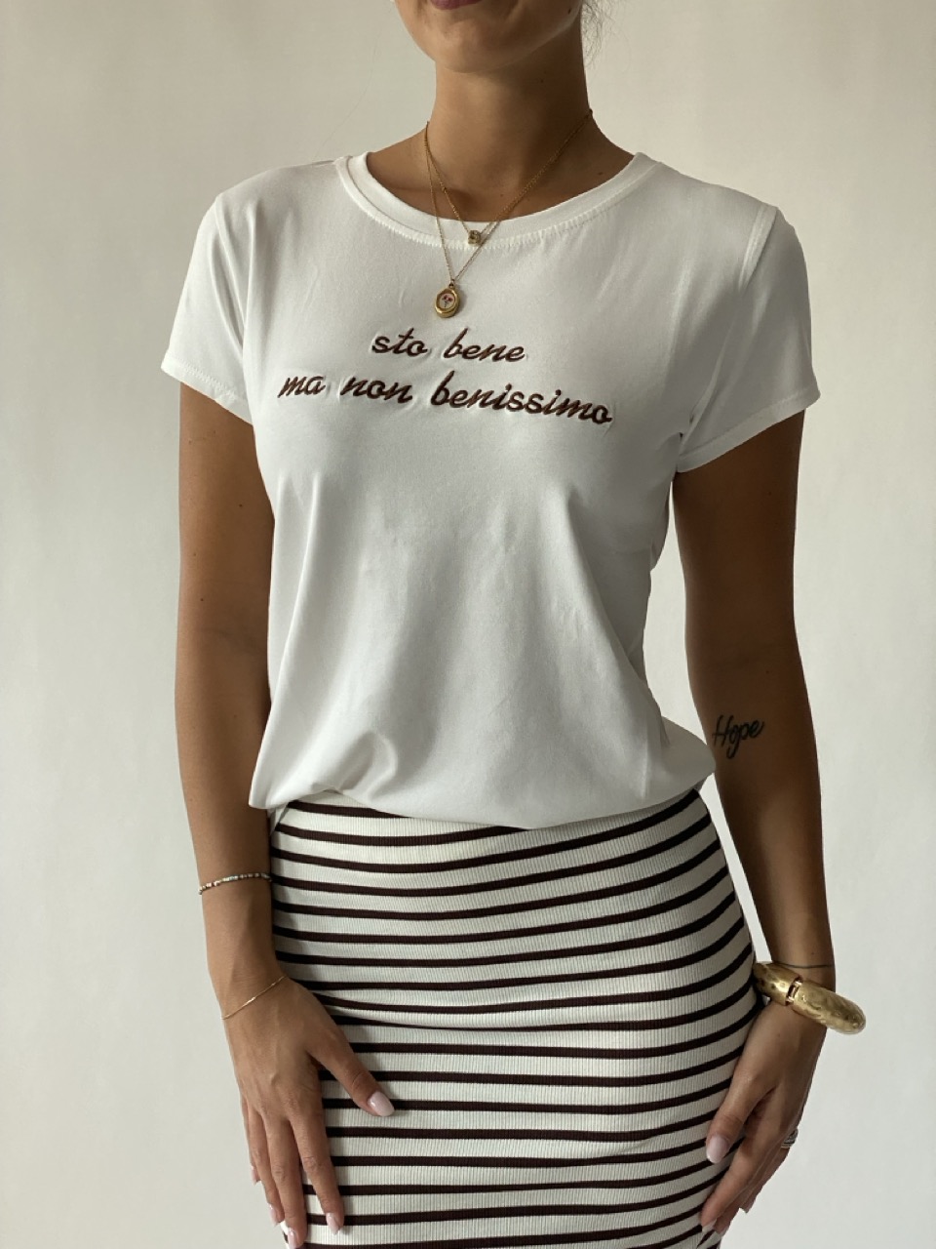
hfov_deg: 28.0
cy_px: 624
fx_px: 1875
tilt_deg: -6.1
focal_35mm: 52
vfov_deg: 36.8
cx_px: 468
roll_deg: -0.1
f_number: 2
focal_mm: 6
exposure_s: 1/121
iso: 80
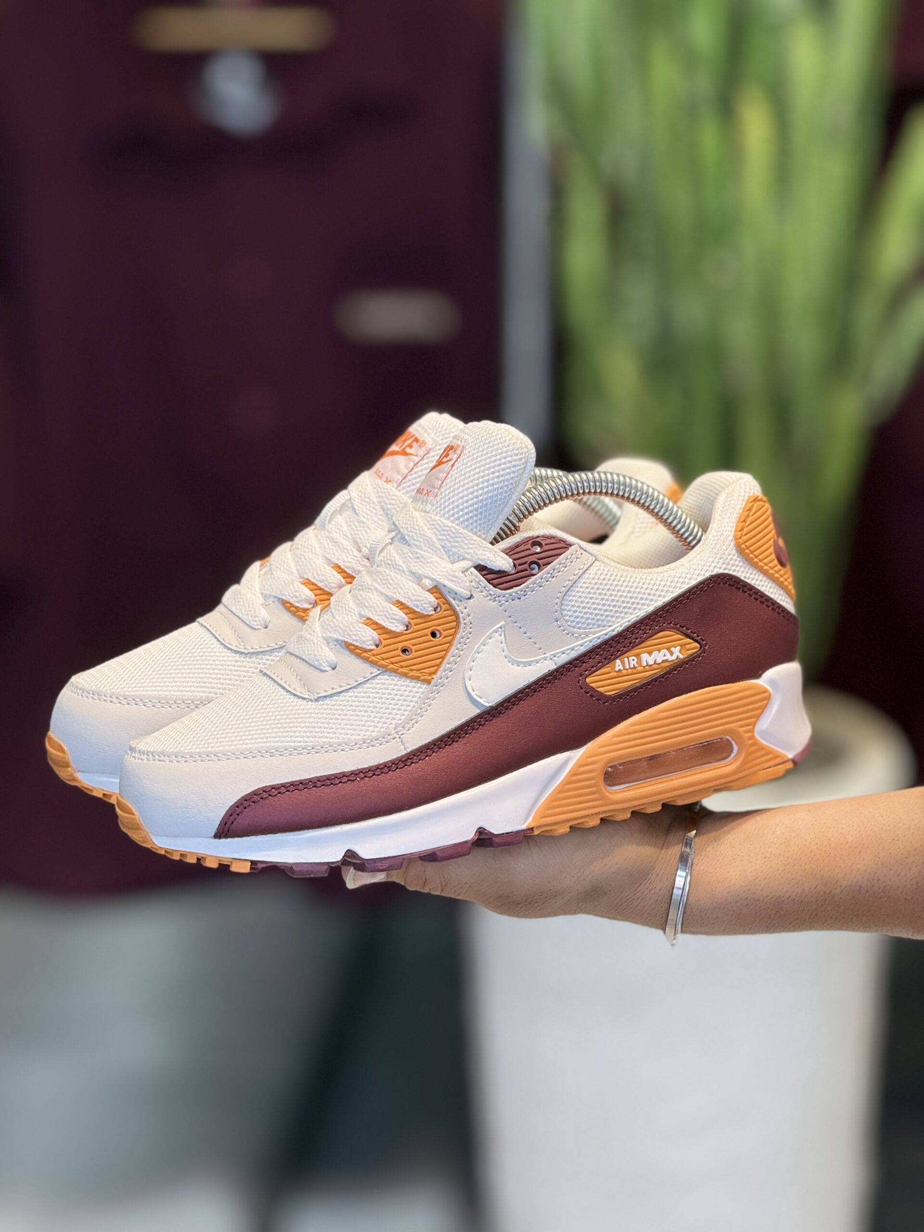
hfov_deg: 12.3
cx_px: 462
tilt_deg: -14.2
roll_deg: -1.0
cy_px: 616
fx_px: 4271
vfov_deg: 16.4
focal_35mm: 120
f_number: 2.8
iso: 100
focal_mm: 15.66
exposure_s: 1/100
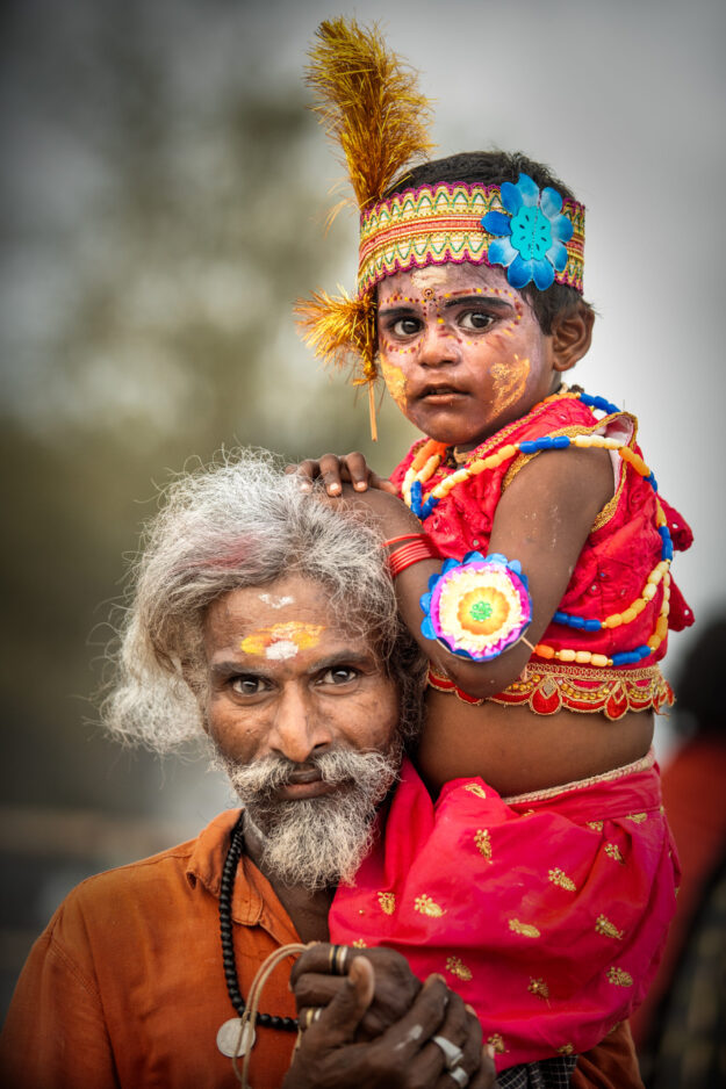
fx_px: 6052
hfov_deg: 6.9
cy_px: 544
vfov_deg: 10.3
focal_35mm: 200
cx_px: 363
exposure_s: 1/320
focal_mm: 200
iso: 800
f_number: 3.5
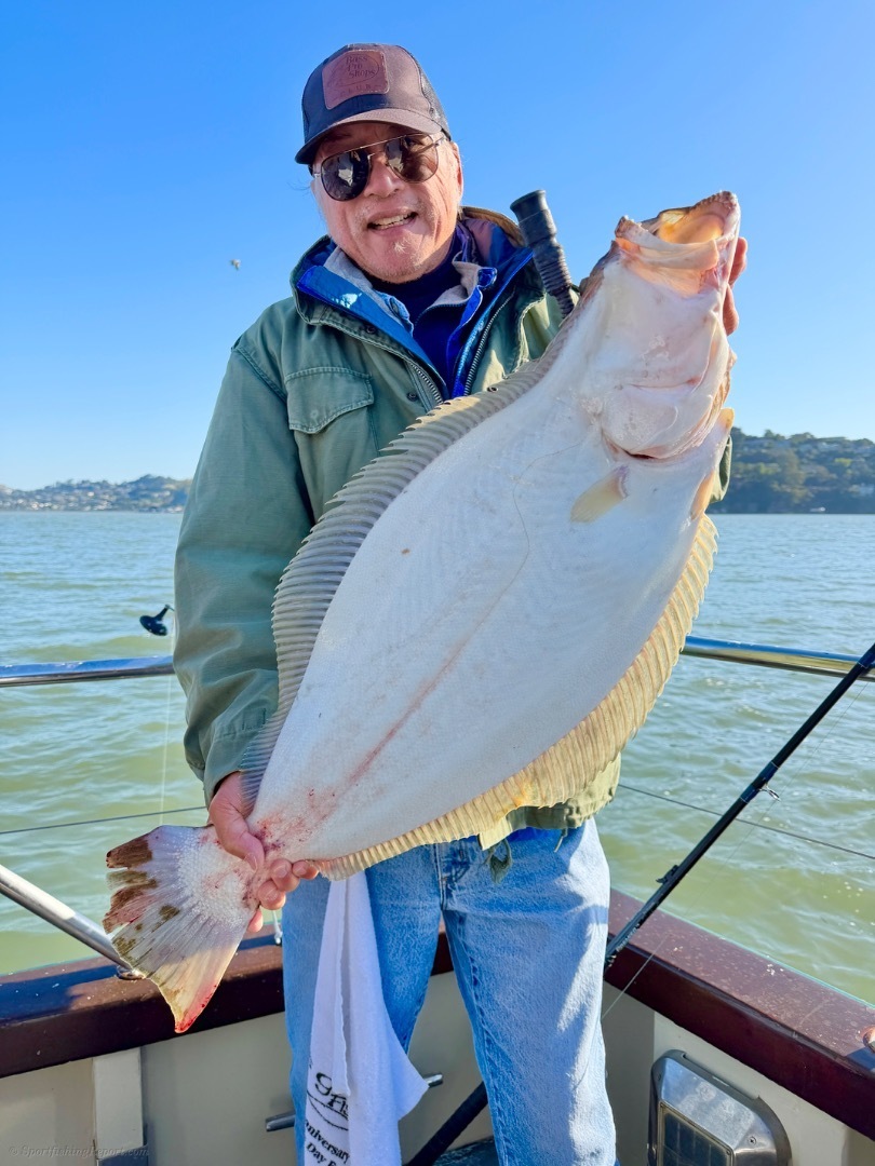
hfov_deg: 56.8
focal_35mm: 24
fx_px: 809
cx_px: 438
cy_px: 583
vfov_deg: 71.6
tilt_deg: -4.5
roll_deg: -0.4
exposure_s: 1/2525
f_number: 1.78
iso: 80
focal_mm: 6.76
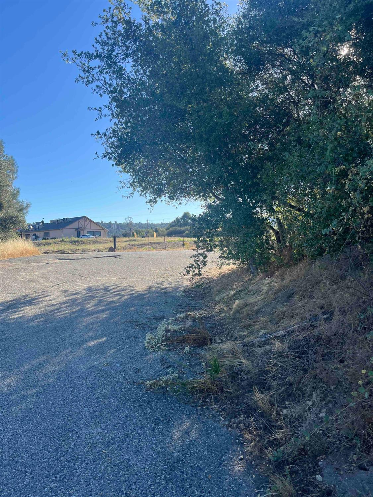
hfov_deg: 53.1
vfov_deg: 67.3
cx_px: 186
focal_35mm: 26
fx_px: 374
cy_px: 248
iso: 50
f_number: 1.6
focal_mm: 5.1
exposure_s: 1/1355
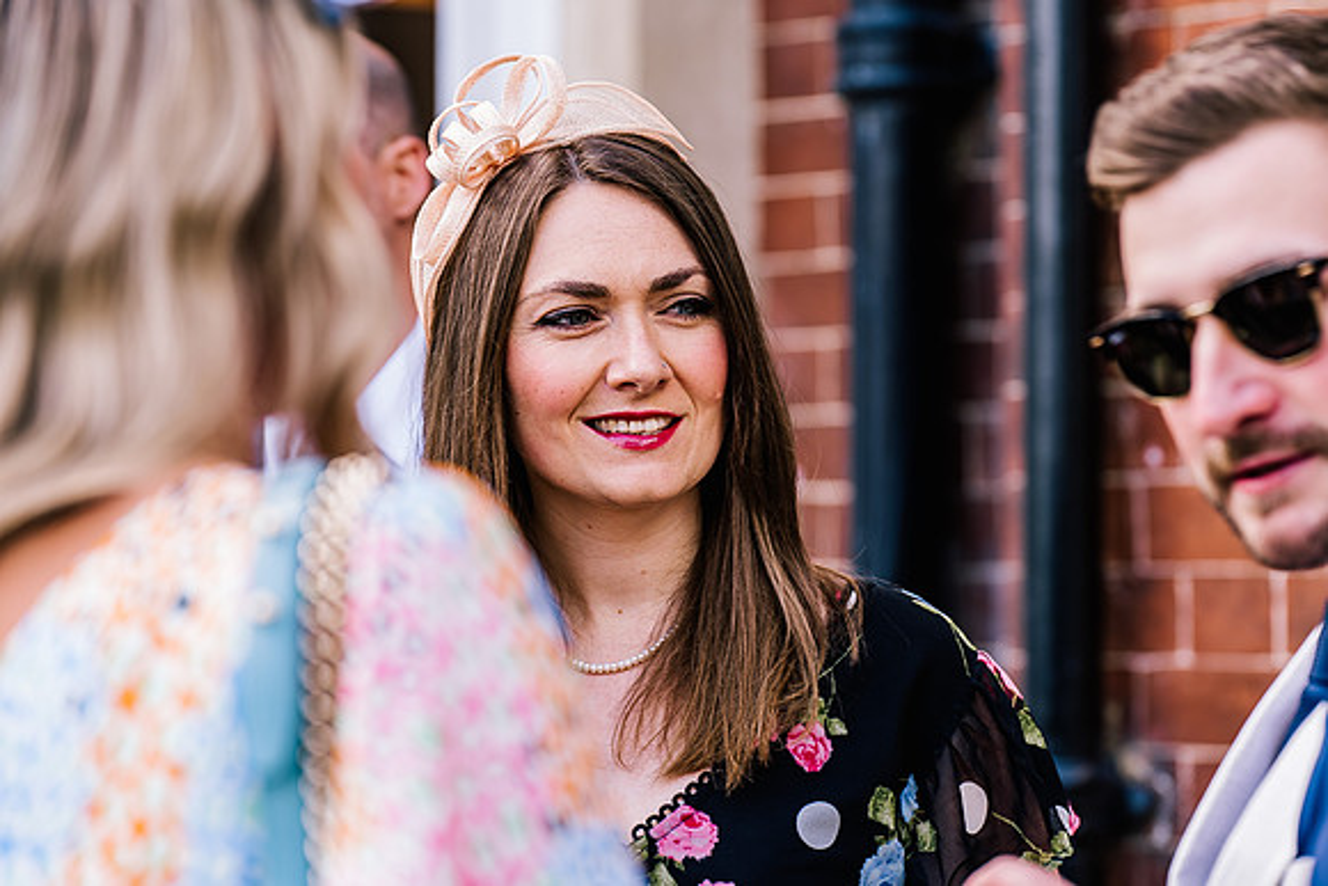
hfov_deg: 17.1
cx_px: 664
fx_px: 4427
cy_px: 443
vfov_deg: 11.4
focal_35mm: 120
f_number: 4
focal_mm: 120
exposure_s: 1/160
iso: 160
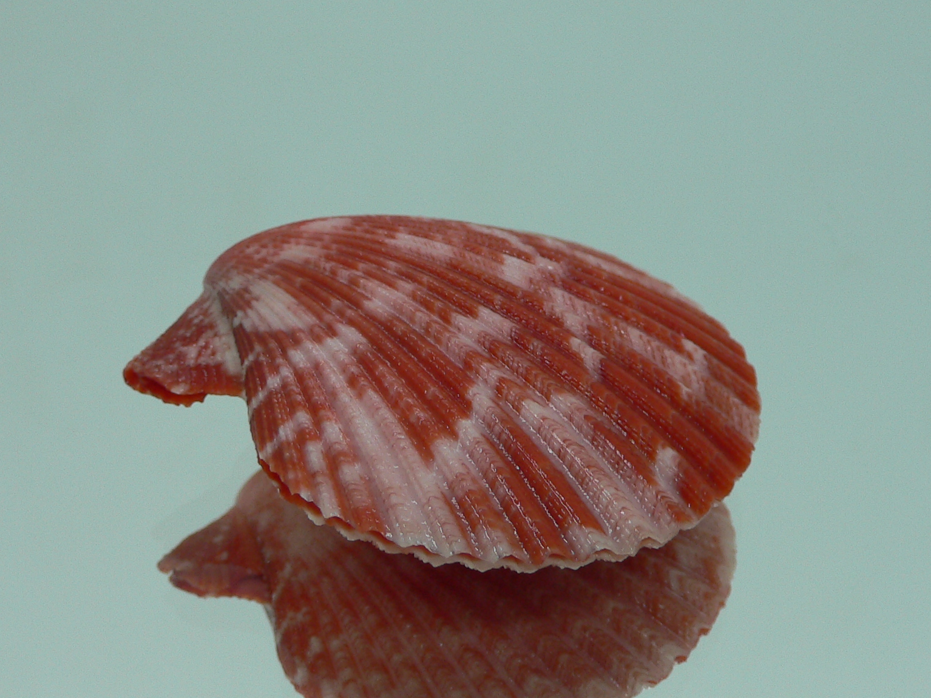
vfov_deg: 31.4
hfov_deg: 41.2
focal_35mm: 46
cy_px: 419
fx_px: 1237
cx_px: 478
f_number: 2.8
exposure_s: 1/60
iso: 80
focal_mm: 4.6
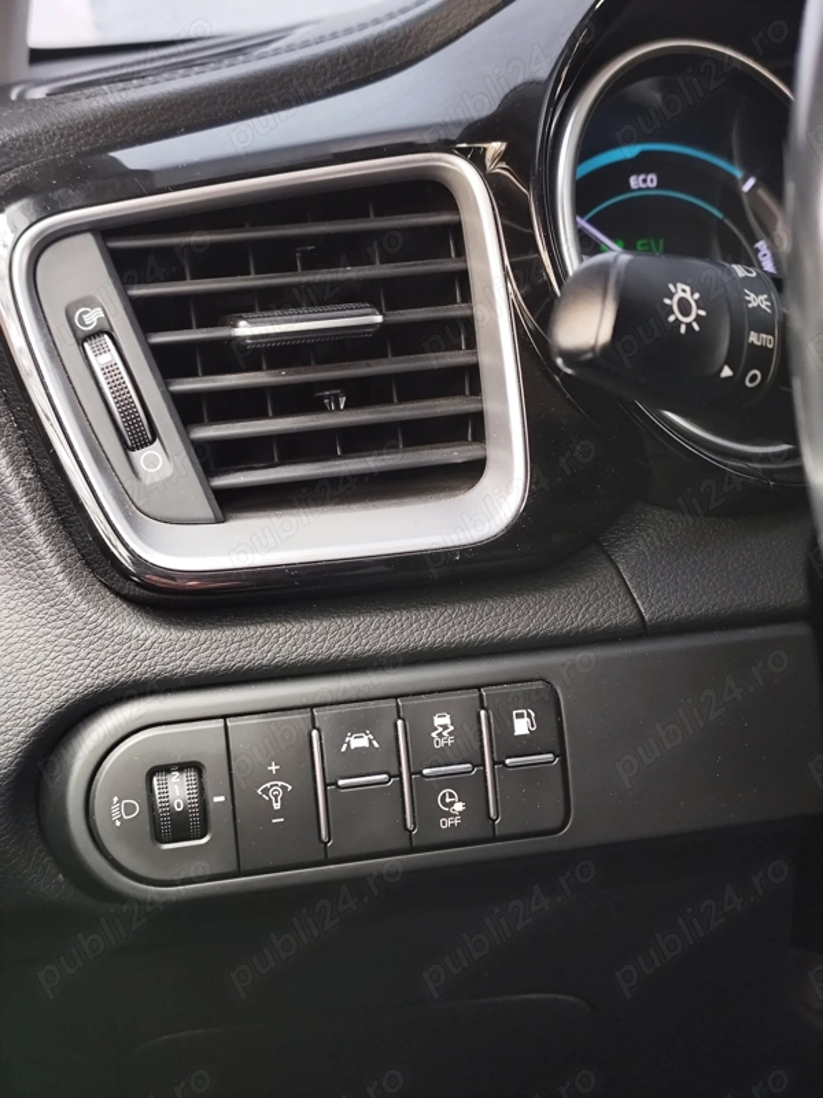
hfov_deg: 31.5
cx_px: 412
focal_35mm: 46
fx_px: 1458
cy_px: 549
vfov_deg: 41.2
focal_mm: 6.14
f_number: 1.65
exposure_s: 1/25
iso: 320
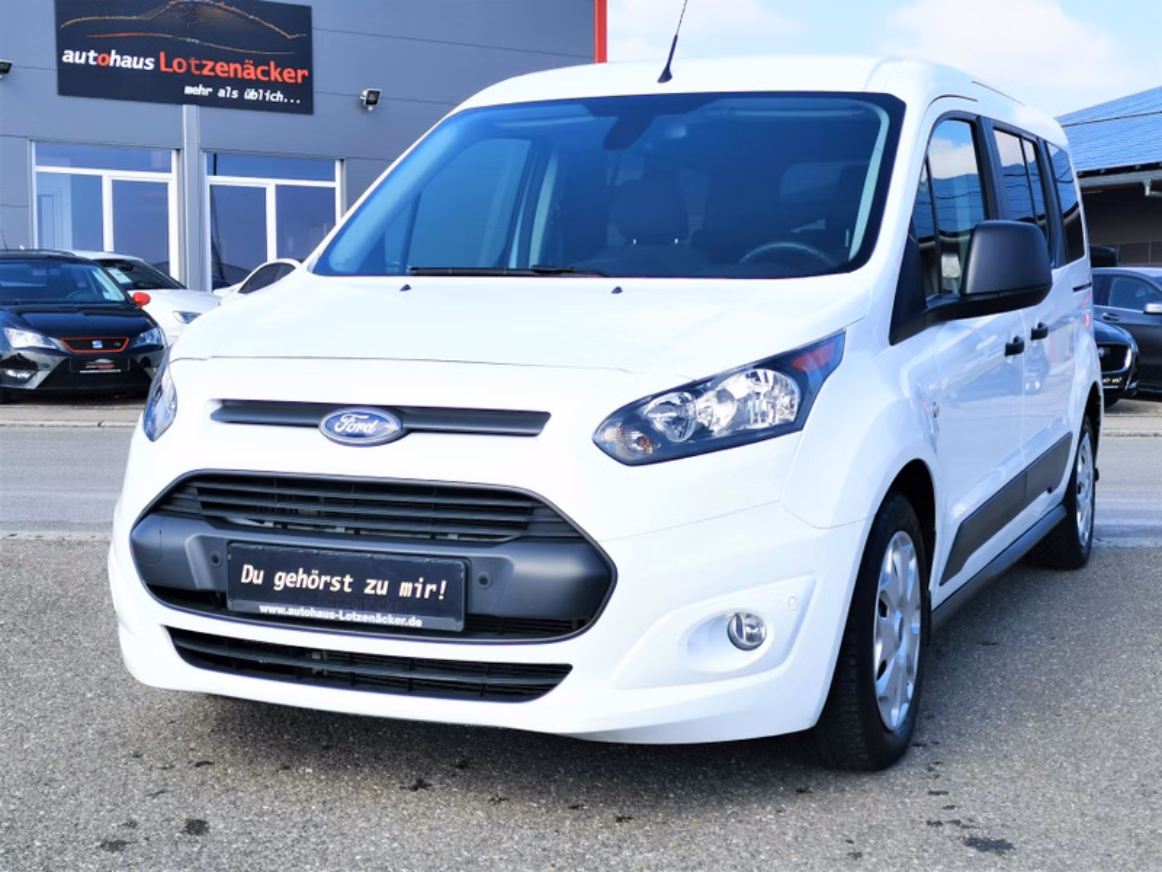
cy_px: 436
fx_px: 1678
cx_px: 581
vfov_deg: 29.1
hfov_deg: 38.2
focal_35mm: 50
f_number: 1.8
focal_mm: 5.58
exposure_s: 1/1580
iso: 50
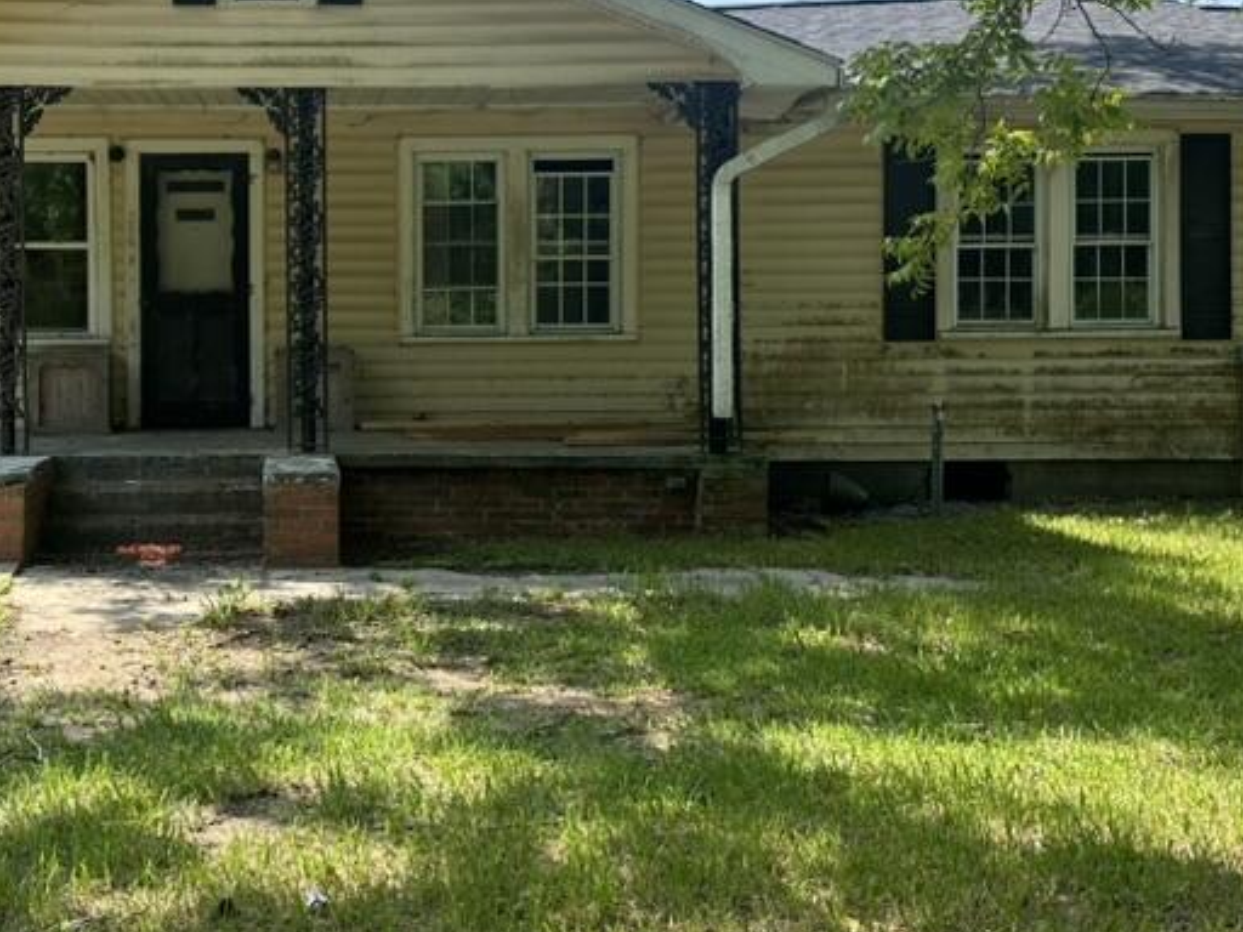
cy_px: 301
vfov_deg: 30.0
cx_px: 335
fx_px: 1724
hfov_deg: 38.8
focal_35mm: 48
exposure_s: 1/1321
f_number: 1.78
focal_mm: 6.86
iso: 80
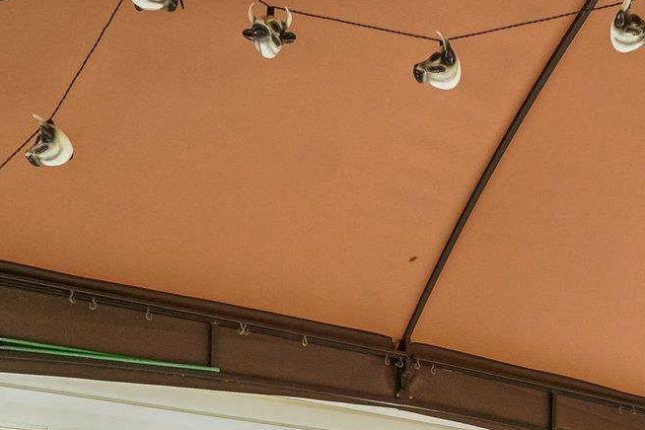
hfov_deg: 39.4
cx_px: 558
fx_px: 842
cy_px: 662
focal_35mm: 47
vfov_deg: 22.8
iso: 100
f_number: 8
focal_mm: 10
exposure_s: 1/160
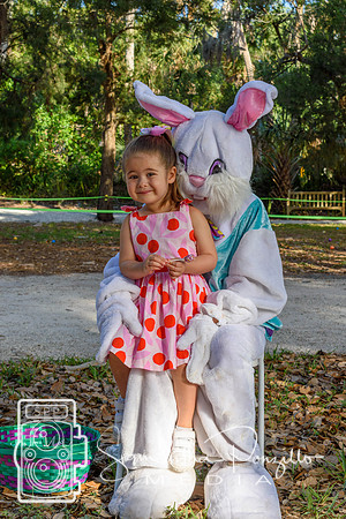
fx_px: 778
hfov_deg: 25.1
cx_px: 173
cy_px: 260
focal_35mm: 54
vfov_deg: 36.9
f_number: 8
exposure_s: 1/250
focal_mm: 36
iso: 200
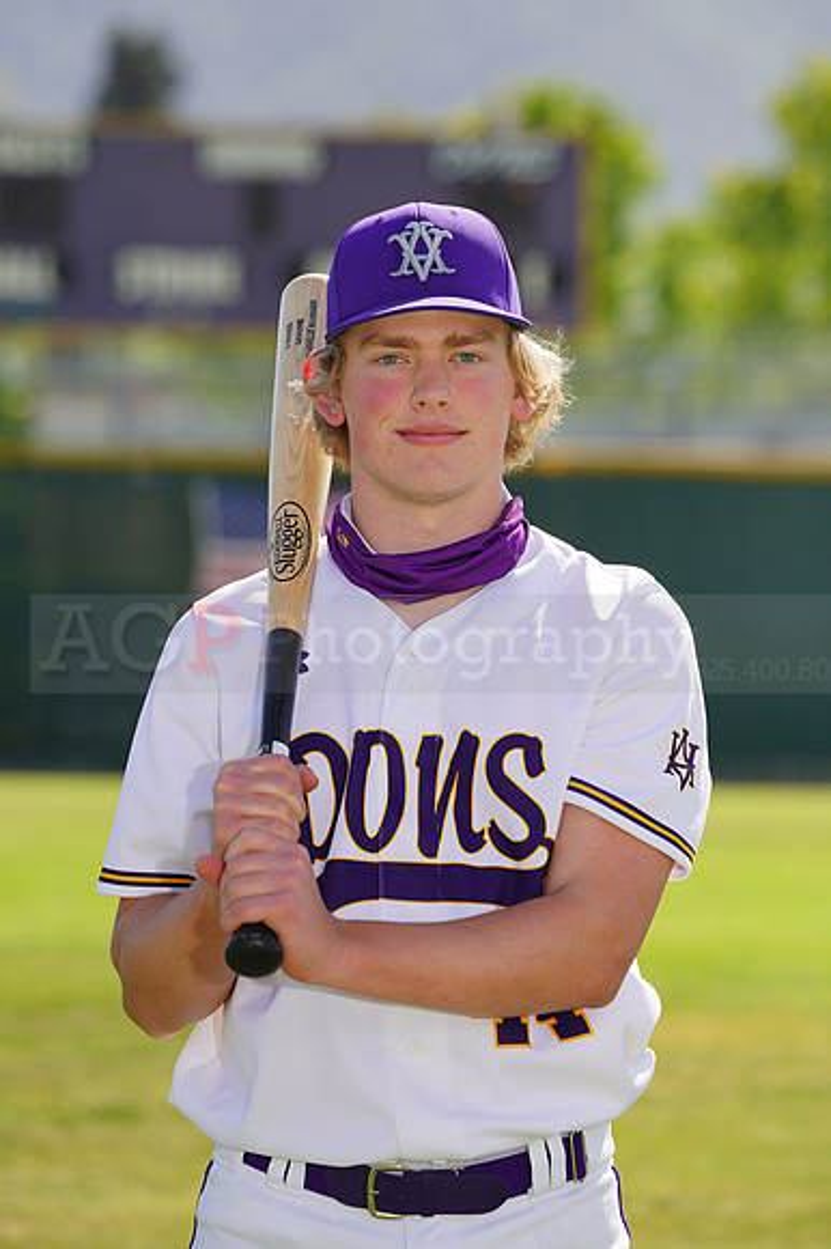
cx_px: 416
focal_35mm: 268
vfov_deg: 7.7
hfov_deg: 5.1
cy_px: 624
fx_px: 9290
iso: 100
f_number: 8
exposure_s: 1/250
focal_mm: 268
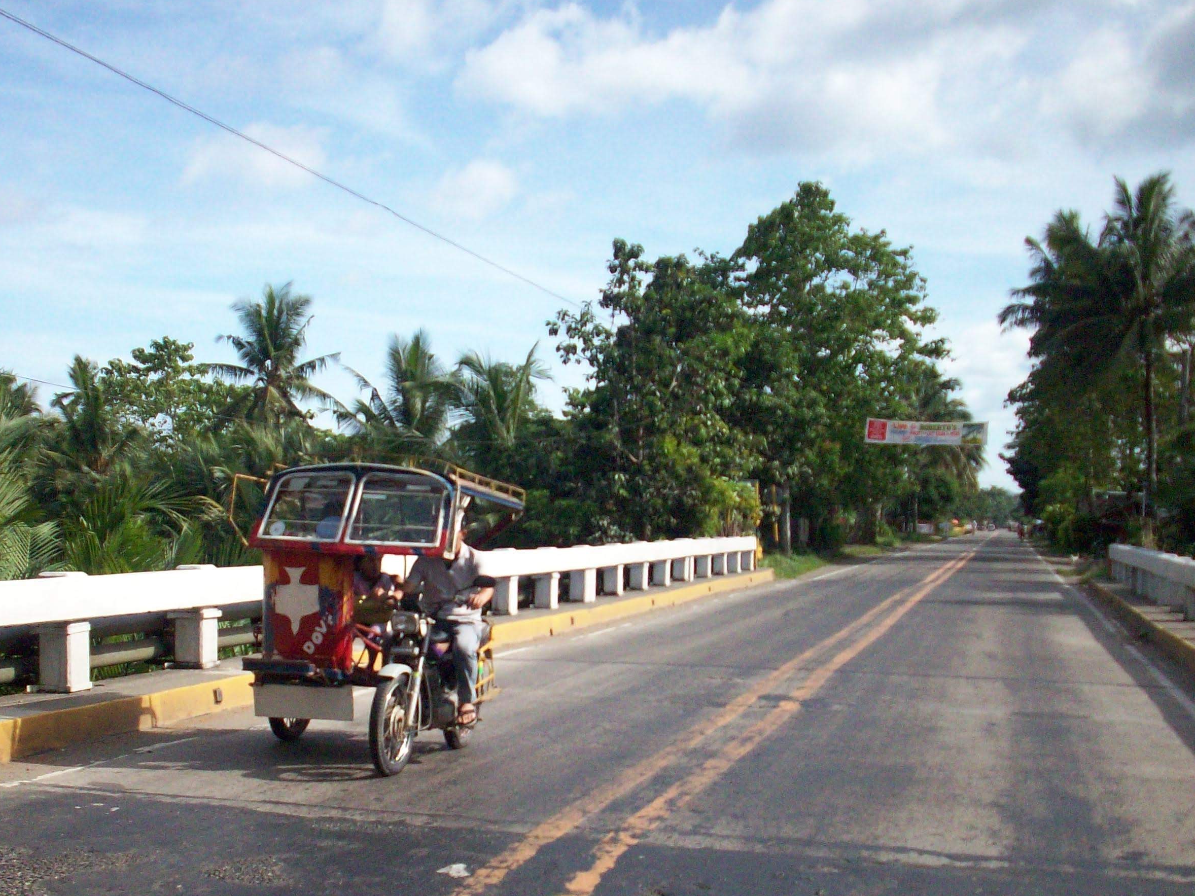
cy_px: 575
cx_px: 493
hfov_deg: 39.5
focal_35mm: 48
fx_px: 1657
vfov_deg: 30.1
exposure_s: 1/653
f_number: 5.6
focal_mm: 6.2
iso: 200
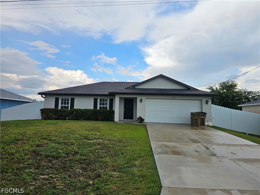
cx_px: 130
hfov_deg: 73.9
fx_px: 173
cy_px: 98
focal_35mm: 23
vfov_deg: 58.9
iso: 10
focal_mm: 6.3
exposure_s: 1/526
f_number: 1.7
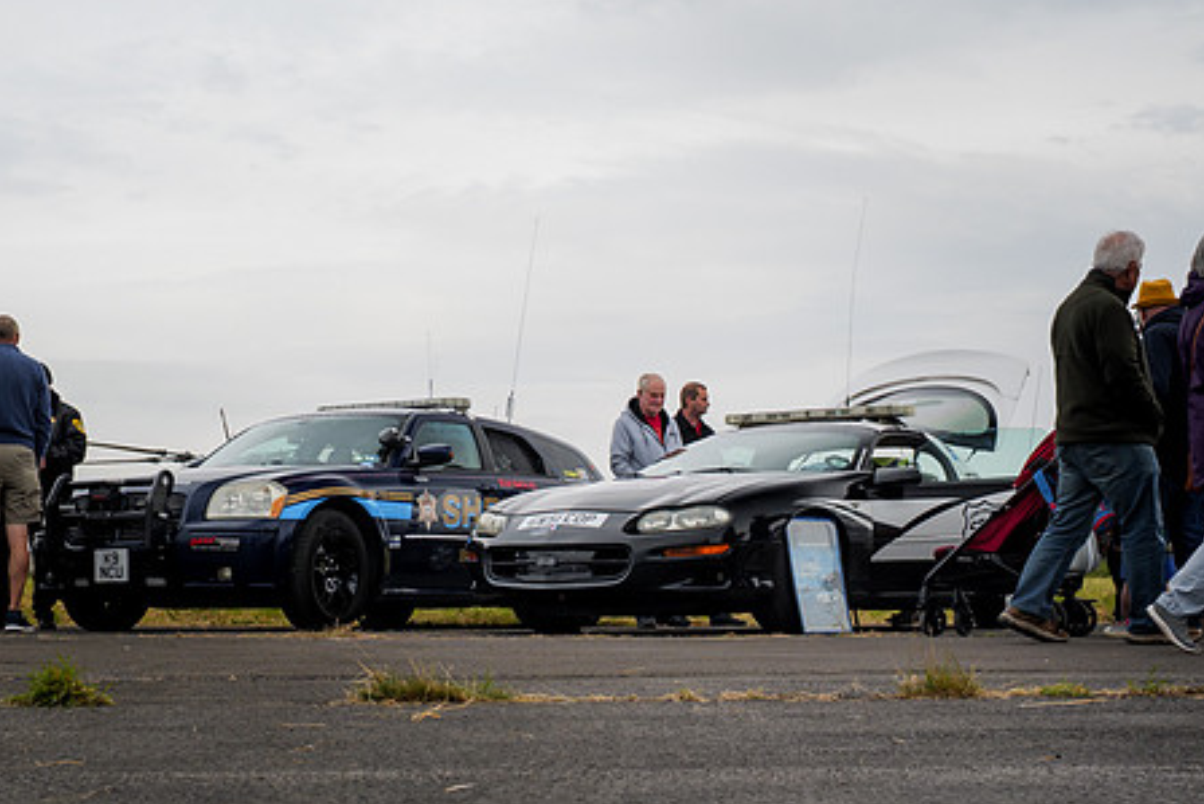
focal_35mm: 60
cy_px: 390
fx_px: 2007
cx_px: 500
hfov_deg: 33.3
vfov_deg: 22.6
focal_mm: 20
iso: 160
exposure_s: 1/320
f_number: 3.5
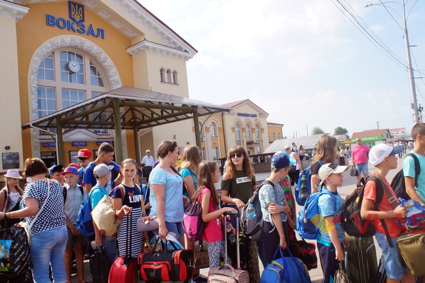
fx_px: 354
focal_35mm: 30
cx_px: 212
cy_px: 142
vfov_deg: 43.5
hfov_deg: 62.0
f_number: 9
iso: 100
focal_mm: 20
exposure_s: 1/125
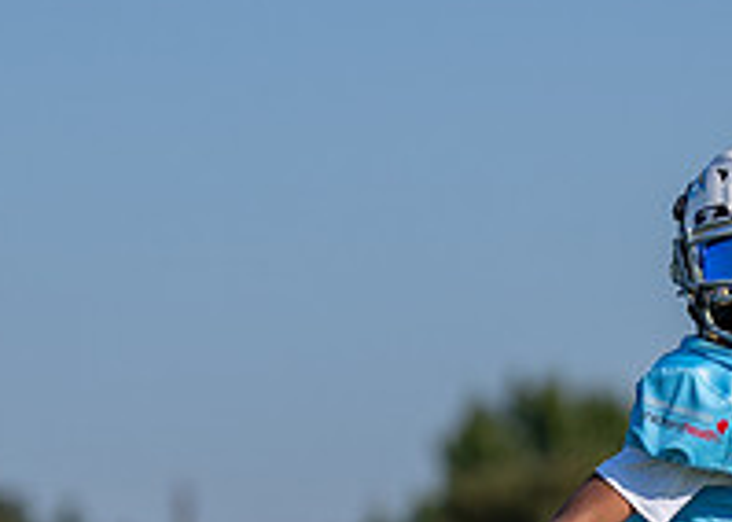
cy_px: 671
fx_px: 10932
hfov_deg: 3.8
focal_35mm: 526
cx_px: 812
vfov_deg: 2.7
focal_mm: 136
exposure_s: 1/4000
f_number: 2.8
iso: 100
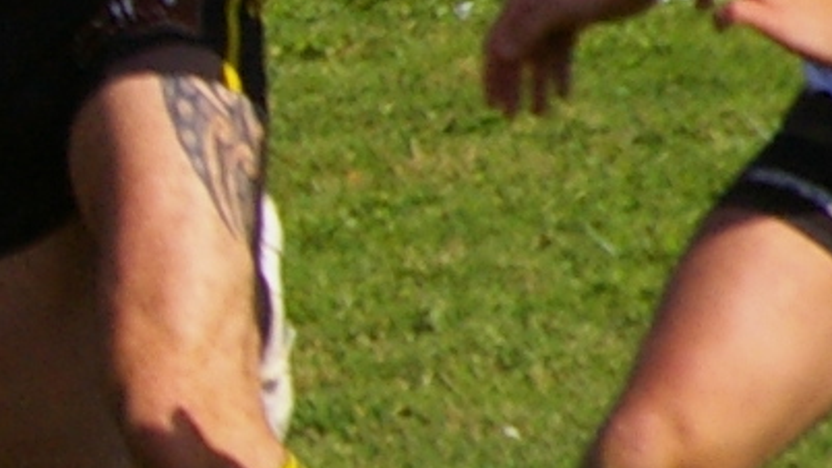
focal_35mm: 3524
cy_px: 95
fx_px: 77734
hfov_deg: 0.6
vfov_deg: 0.3
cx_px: -1772
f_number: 9.5
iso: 400
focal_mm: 300
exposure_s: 1/750
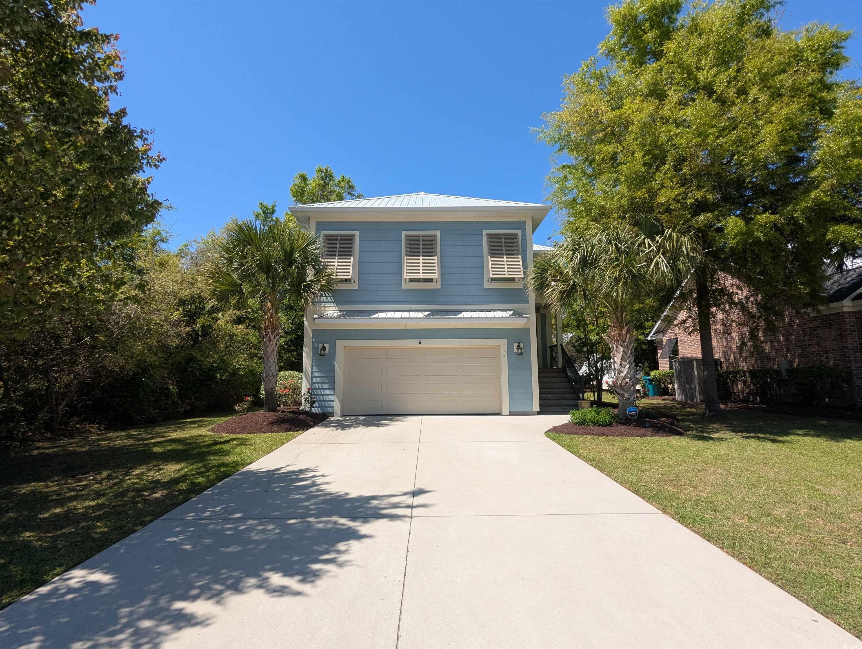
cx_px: 431
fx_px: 399
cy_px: 324
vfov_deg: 78.2
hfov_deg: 94.4
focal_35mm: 16
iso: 56
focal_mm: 2.35
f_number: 2.2
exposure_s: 1/1420
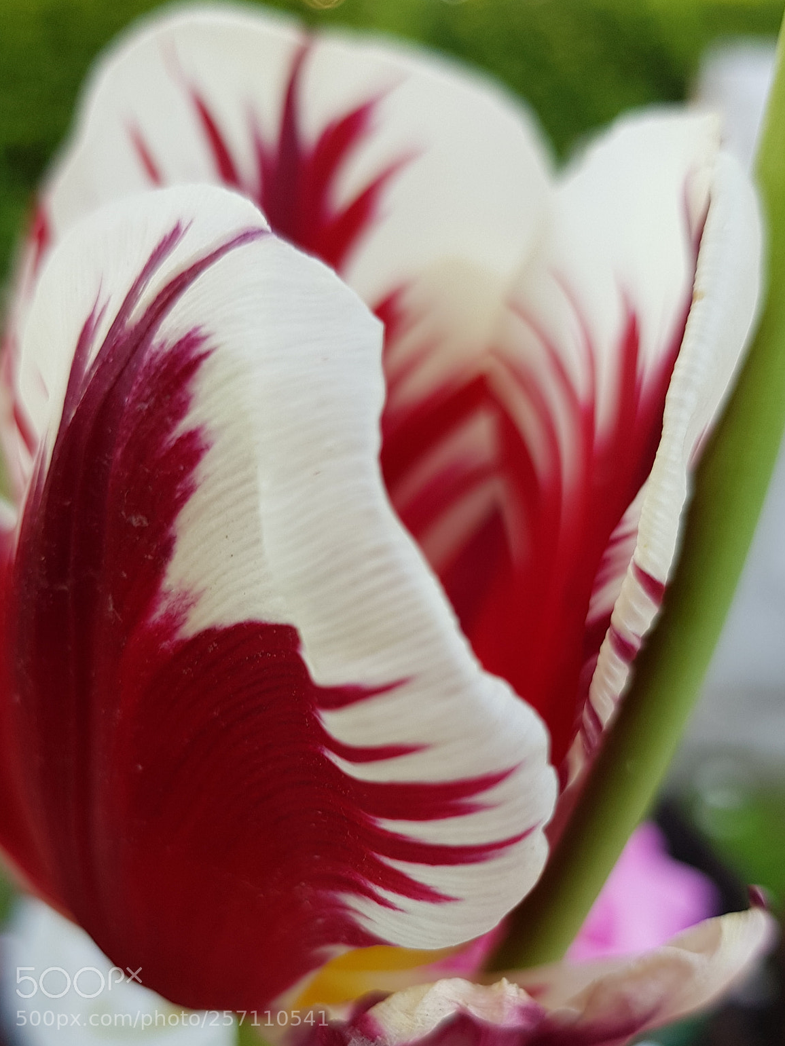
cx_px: 381
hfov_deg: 51.4
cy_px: 529
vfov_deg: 65.3
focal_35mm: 27
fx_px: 816
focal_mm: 4.2
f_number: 1.7
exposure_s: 1/131
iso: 40
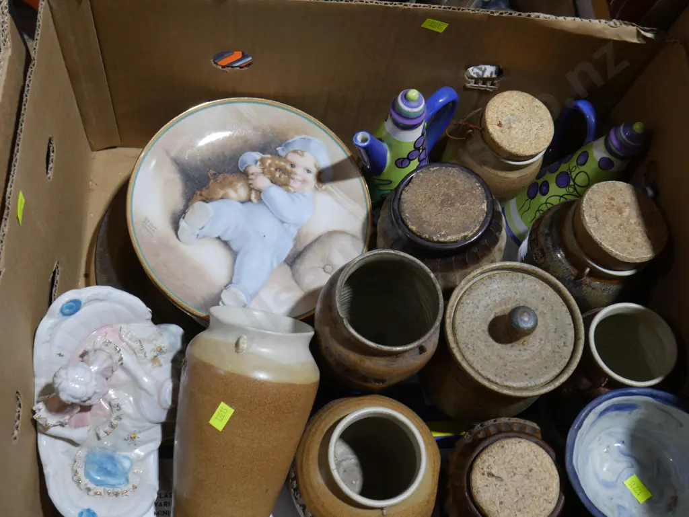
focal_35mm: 40
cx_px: 344
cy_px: 258
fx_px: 797
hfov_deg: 46.8
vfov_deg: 36.0
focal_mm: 20
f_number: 4.4
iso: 250
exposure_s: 1/60
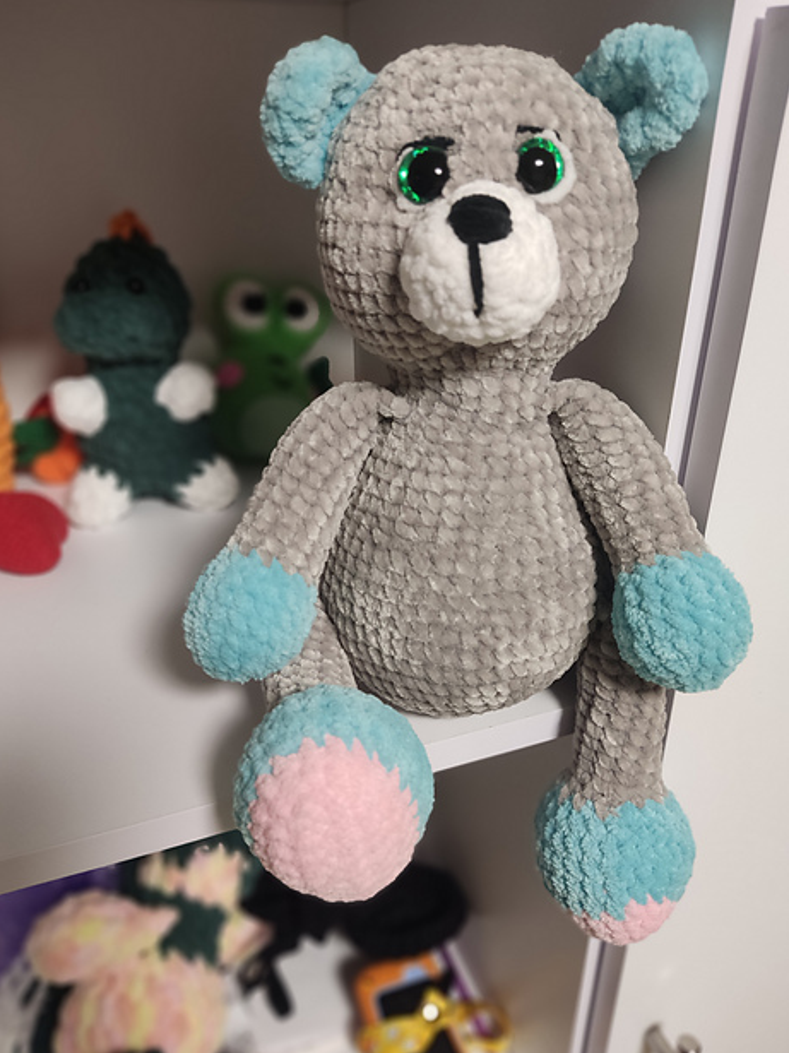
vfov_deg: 67.3
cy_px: 534
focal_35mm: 26
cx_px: 405
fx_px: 790
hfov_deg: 53.0
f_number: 1.79
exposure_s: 1/50
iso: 460
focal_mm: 4.71
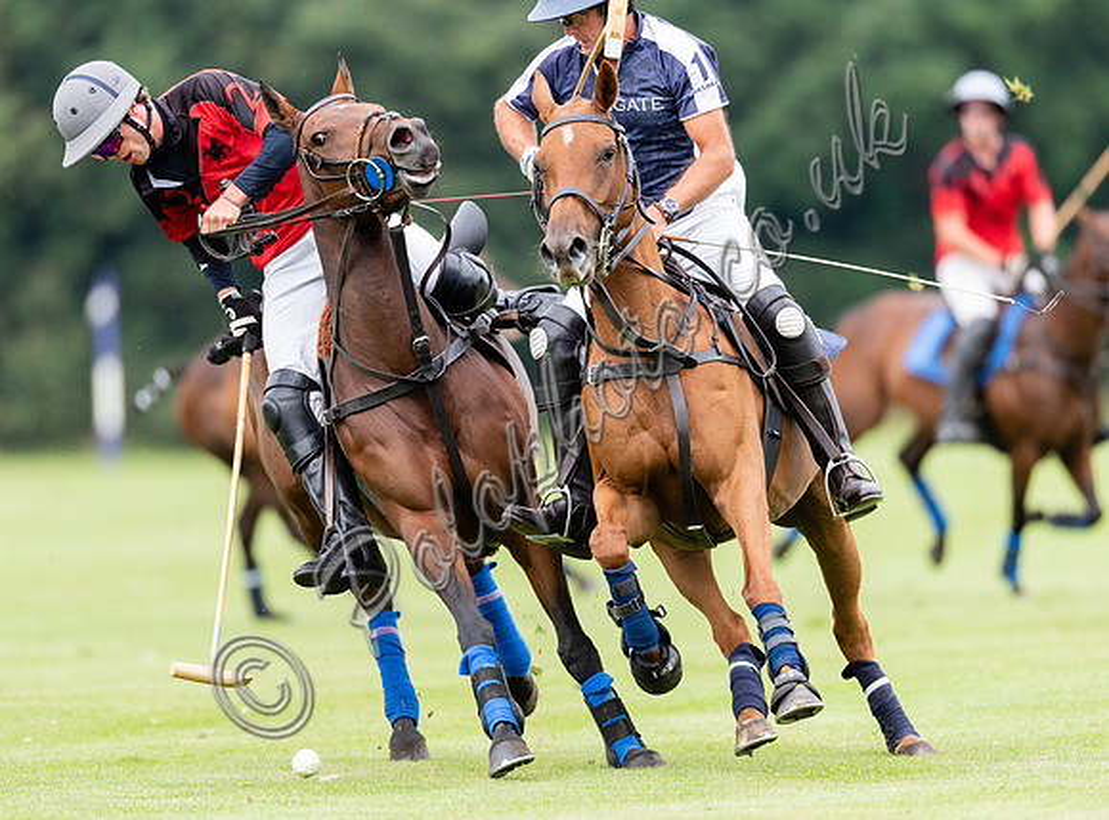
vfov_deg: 2.8
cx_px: 509
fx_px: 17065
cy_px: 410
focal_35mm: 535
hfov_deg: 3.7
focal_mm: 500
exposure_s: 1/2000
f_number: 4
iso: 1250
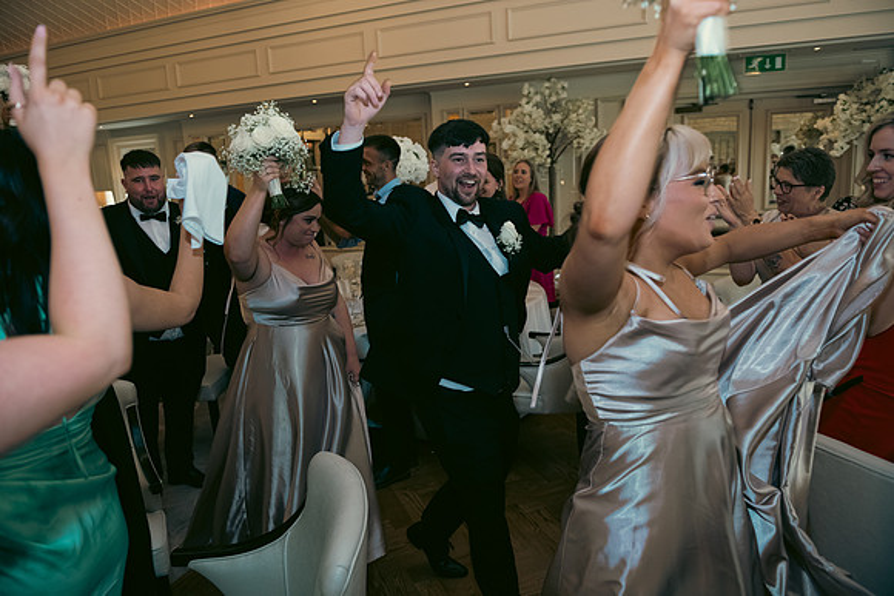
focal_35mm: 24
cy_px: 298
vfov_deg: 53.2
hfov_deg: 73.7
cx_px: 447
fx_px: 596
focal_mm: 24
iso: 800
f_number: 3.5
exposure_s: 1/160
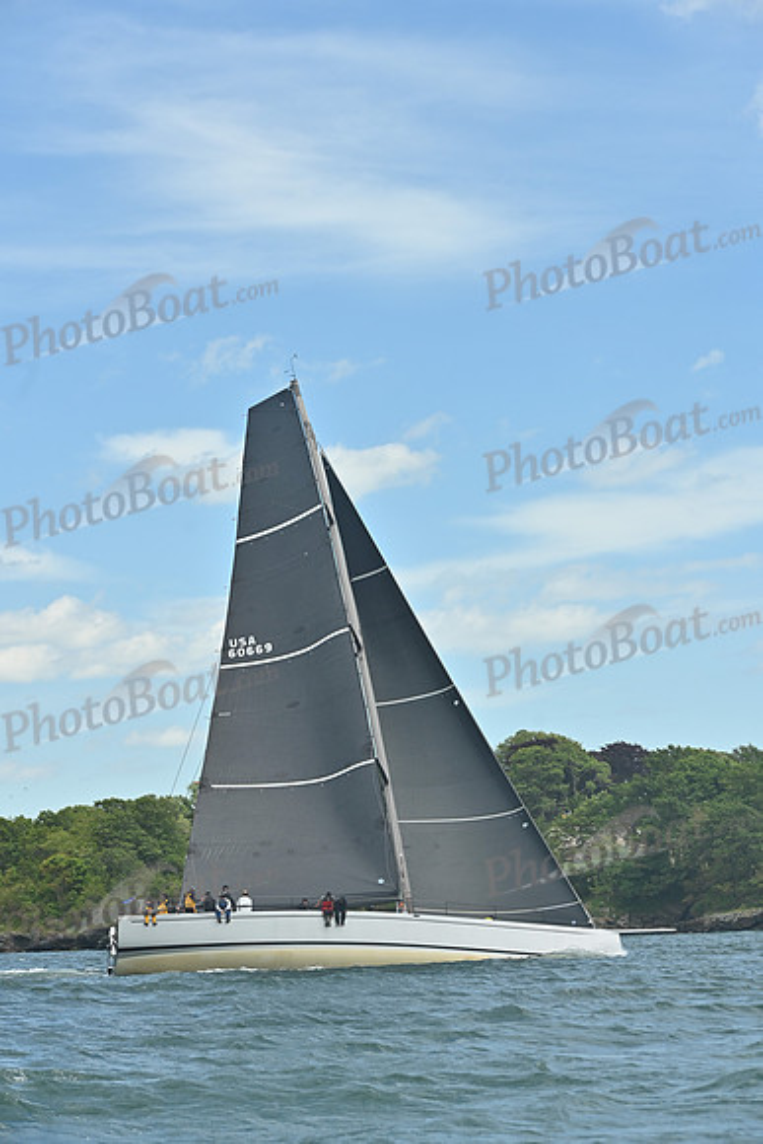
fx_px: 3241
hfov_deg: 13.4
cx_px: 382
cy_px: 572
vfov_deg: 20.0
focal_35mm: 102
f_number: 7.1
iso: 250
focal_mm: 102
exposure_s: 1/1250
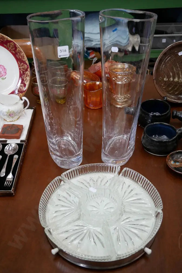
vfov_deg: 50.7
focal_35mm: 38
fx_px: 288
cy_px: 138
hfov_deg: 35.1
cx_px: 95
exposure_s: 1/60
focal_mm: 18
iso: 800
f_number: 3.9
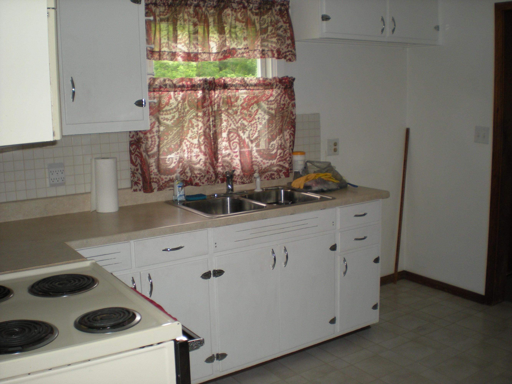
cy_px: 192
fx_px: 562
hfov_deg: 49.0
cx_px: 256
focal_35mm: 38
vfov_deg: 37.7
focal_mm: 6.3
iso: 113
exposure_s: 1/60
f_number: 3.1
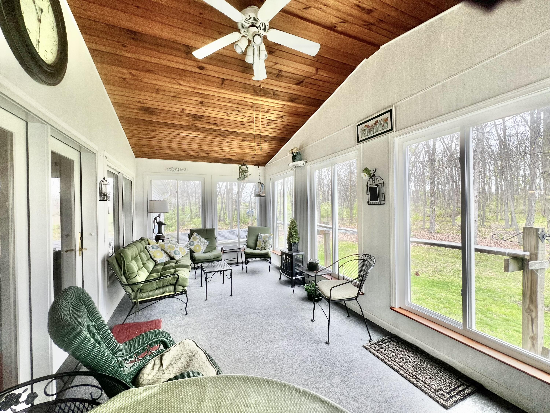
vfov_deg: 89.9
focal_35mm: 13
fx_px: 207
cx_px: 275
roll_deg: +1.0
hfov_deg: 106.2
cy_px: 206
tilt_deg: -0.8
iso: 50
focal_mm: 1.57
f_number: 1.8
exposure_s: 1/99
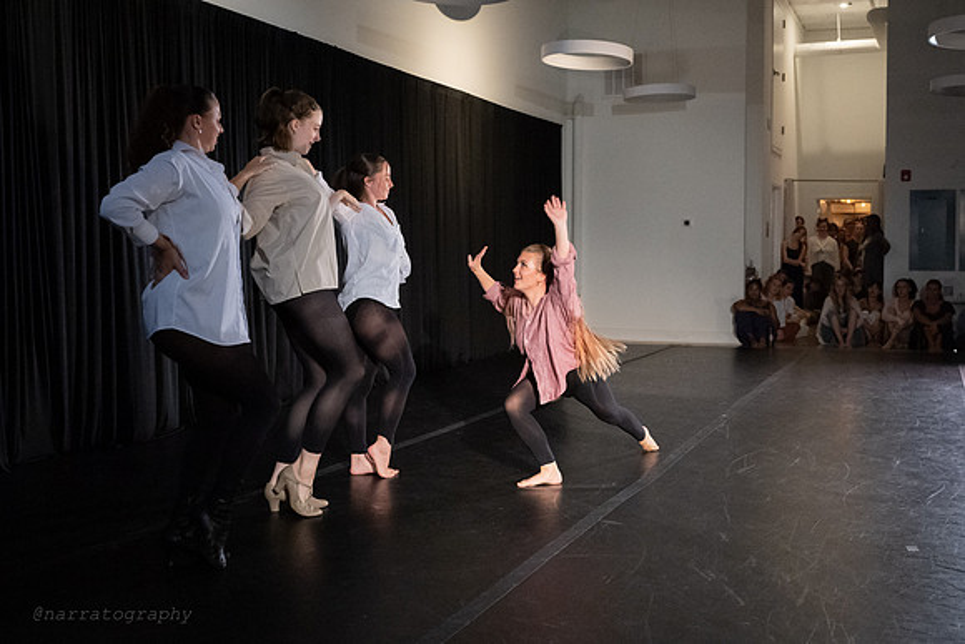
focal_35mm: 40
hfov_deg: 48.4
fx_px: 1065
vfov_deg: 33.6
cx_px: 583
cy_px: 283
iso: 6400
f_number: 4
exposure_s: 1/400
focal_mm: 32.5
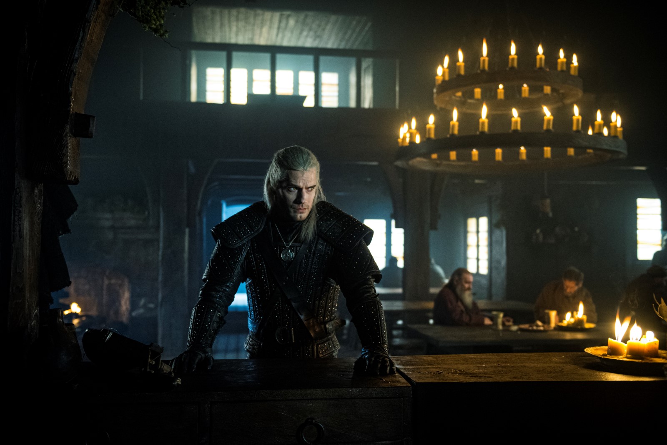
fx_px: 704
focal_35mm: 38
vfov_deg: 35.1
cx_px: 334
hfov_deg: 50.7
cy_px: 222
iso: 2000
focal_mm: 38
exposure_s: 1/100
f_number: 2.8
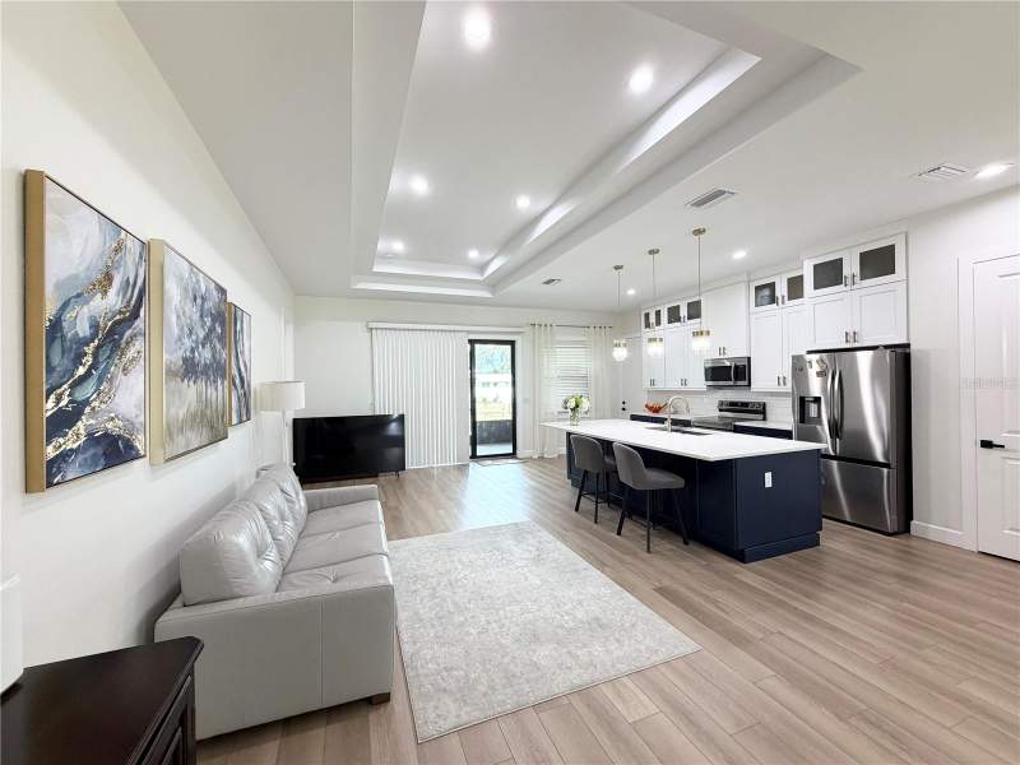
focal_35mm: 14
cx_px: 510
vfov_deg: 85.7
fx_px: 413
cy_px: 382
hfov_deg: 102.1
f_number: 2.2
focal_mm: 2.22
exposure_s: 1/120
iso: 160
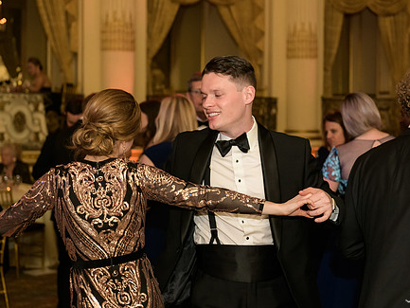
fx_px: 794
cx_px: 222
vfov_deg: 21.9
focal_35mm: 67
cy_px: 140
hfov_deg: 28.9
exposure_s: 1/125
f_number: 3.2
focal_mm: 52
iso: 1600
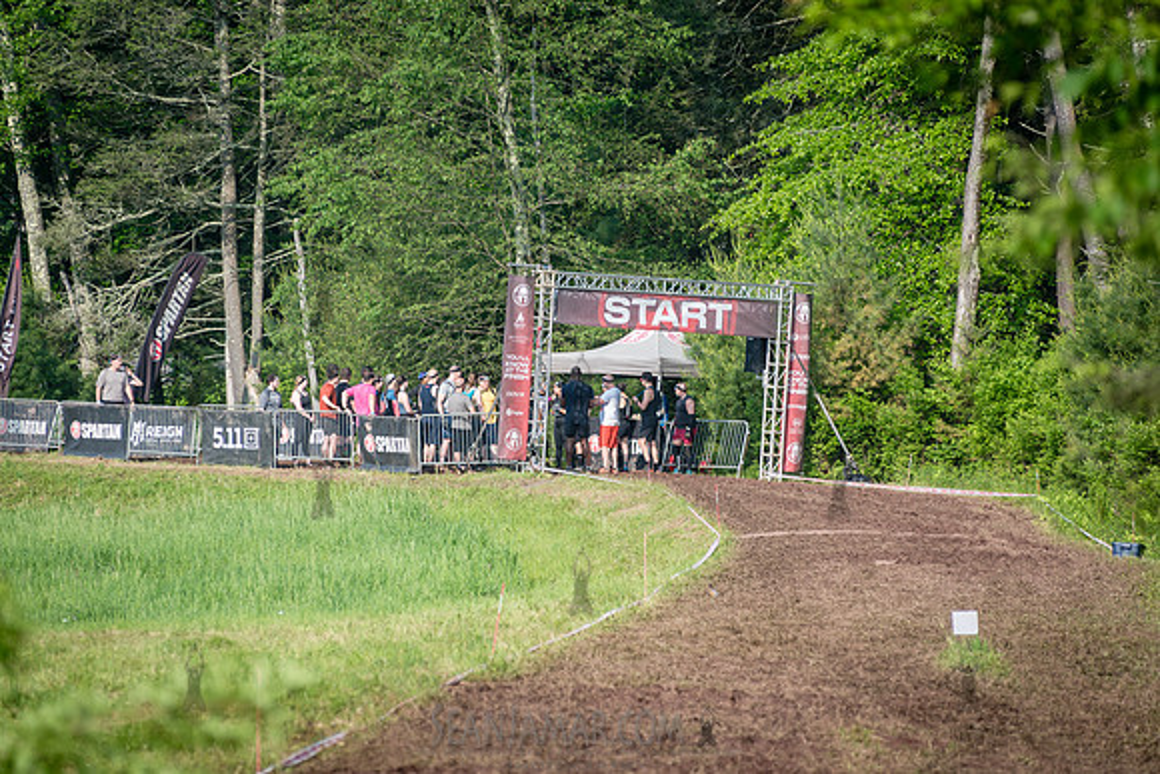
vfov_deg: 6.8
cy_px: 387
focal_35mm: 202
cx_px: 580
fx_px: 6500
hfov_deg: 10.2
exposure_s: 1/1000
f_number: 4.5
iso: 250
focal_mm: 200
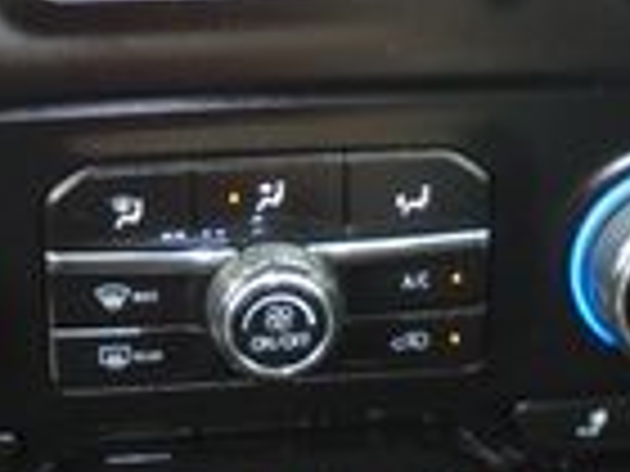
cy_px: -40
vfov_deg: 12.3
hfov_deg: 16.5
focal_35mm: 119
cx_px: 243
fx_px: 2166
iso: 200
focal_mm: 4.6
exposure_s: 1/30
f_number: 3.2
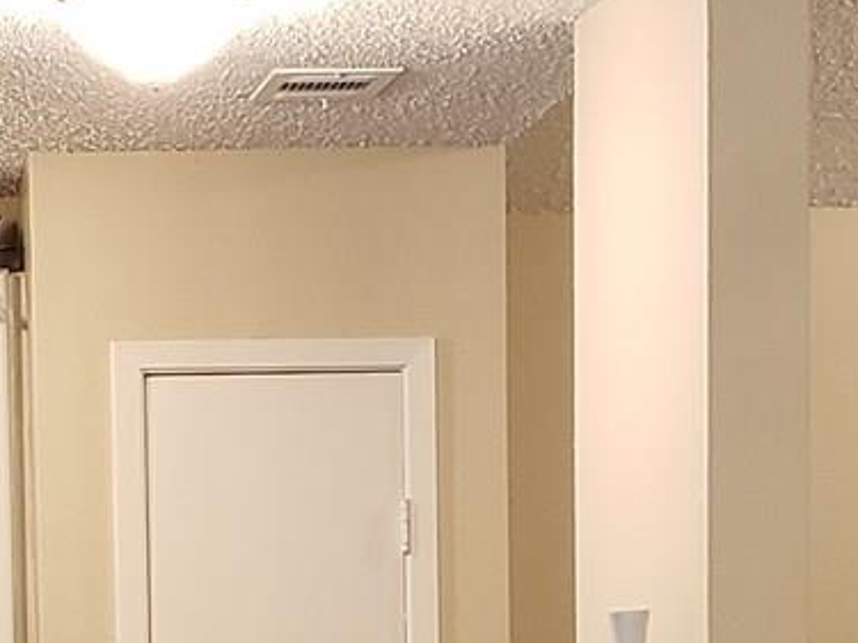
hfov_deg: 13.8
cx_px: 194
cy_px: 833
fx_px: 3519
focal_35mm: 142
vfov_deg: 10.2
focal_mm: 4.3
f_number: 1.5
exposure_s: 1/60
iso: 250
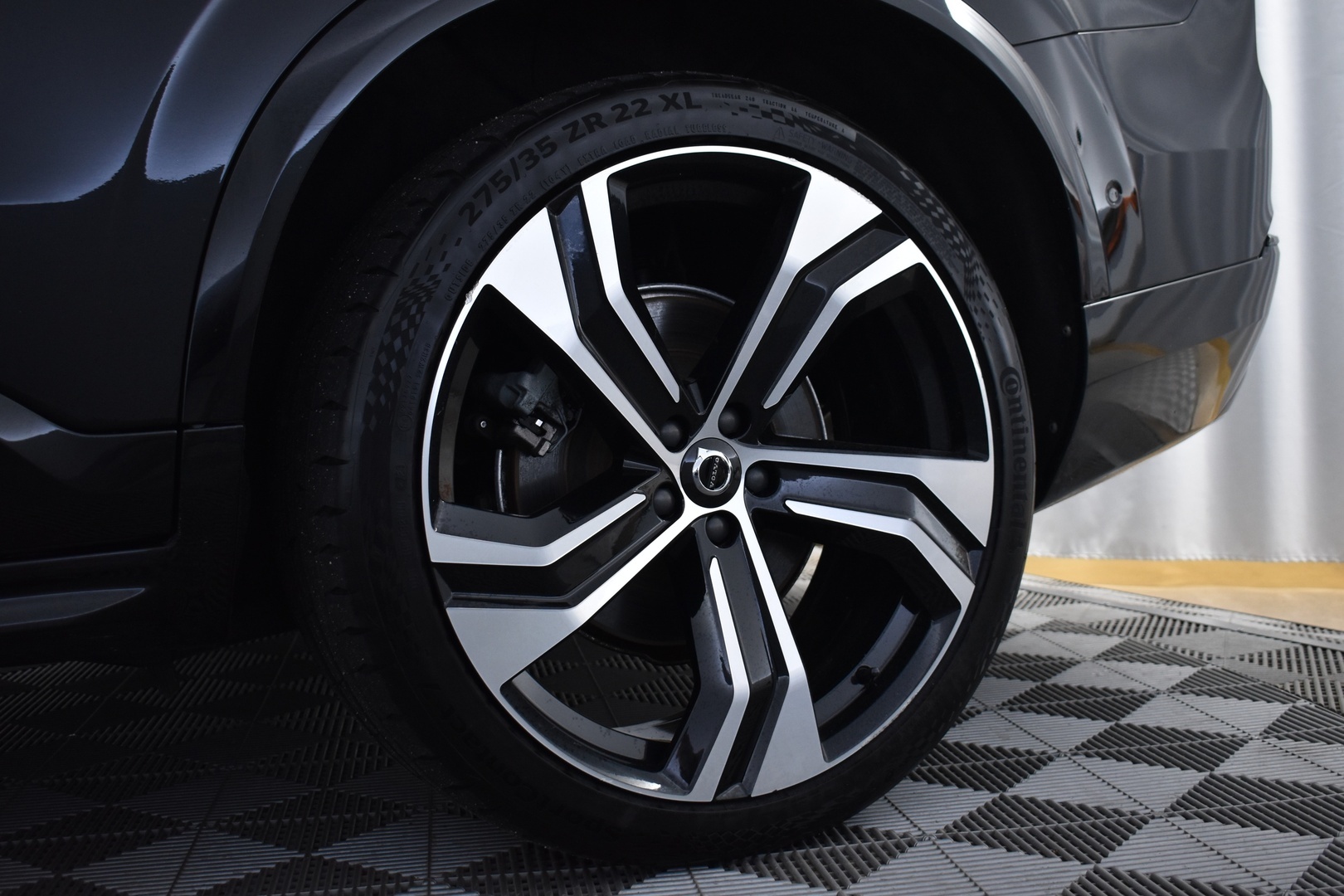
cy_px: 448
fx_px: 1512
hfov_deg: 47.9
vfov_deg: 33.0
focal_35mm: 40
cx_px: 672
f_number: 4
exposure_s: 1/40
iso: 1000
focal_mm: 27
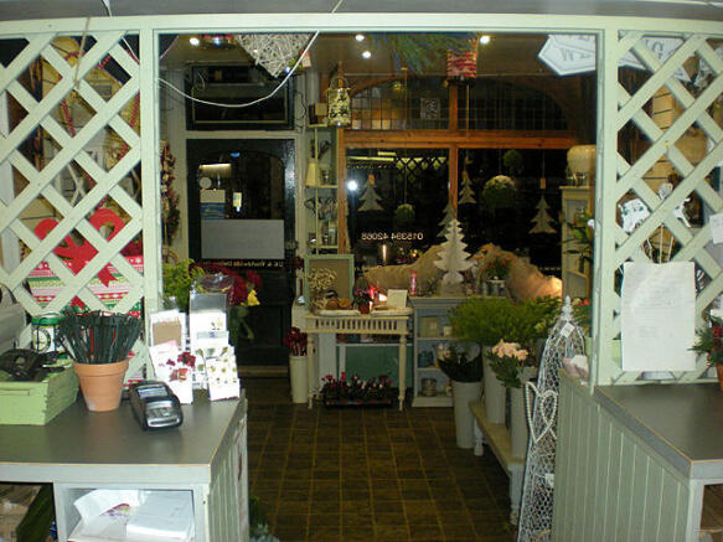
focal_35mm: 38
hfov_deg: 49.0
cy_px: 271
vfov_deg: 37.7
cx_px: 362
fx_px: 794
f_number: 3.1
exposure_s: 1/60
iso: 281
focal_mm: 6.3
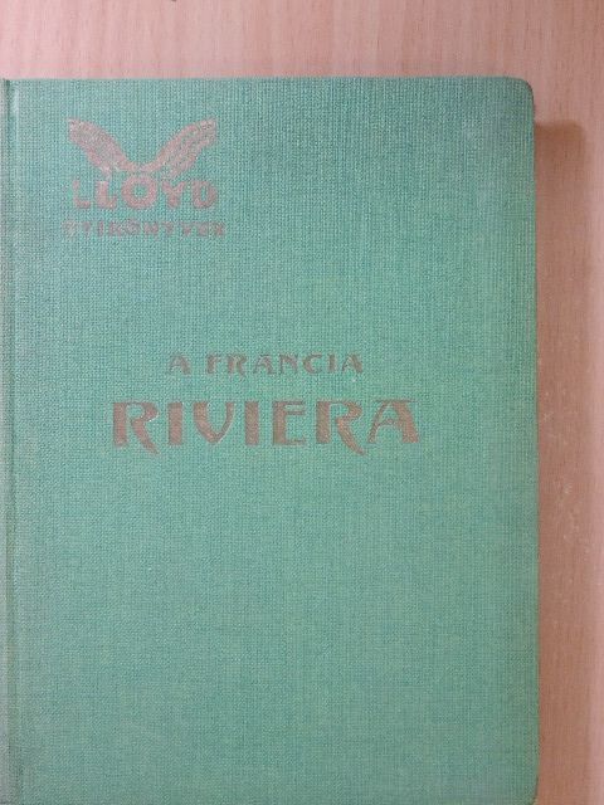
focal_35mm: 75
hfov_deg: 19.6
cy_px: 402
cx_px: 302
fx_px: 1745
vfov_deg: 26.0
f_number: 3.9
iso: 1250
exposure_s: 1/80
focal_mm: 13.3
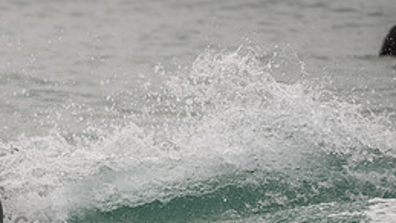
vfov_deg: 1.0
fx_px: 12323
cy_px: 227
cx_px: 5
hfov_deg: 1.8
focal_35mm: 1173
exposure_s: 1/320
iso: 160
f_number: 5.6
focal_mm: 500
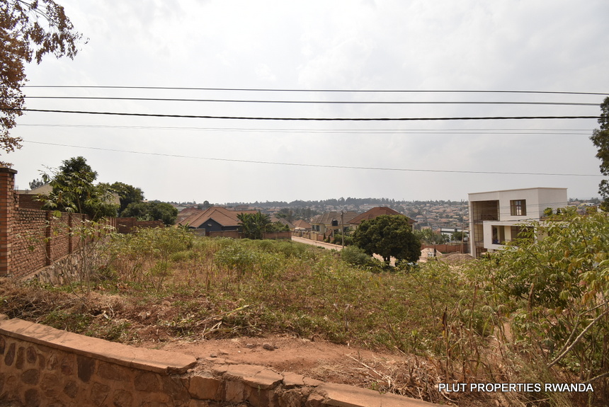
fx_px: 254
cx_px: 304
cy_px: 204
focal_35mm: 15
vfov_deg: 77.4
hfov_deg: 100.3
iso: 200
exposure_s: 1/640
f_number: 8
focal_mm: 10
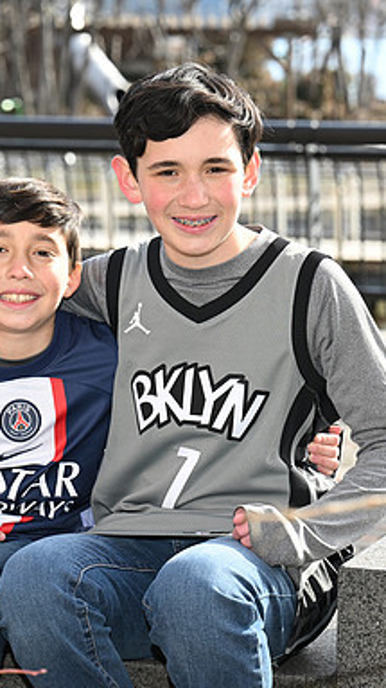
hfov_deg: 8.3
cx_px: 171
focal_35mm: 146
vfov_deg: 14.7
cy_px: 346
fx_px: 2661
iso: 200
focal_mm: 92
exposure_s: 1/200
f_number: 6.3
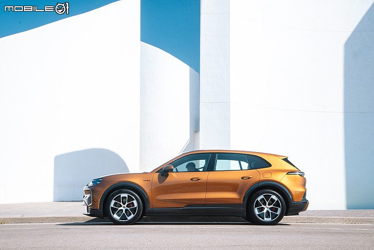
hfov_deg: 34.5
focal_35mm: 58
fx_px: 603
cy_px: 125
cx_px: 187
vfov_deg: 23.4
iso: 200
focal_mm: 58
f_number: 5.6
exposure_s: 1/80
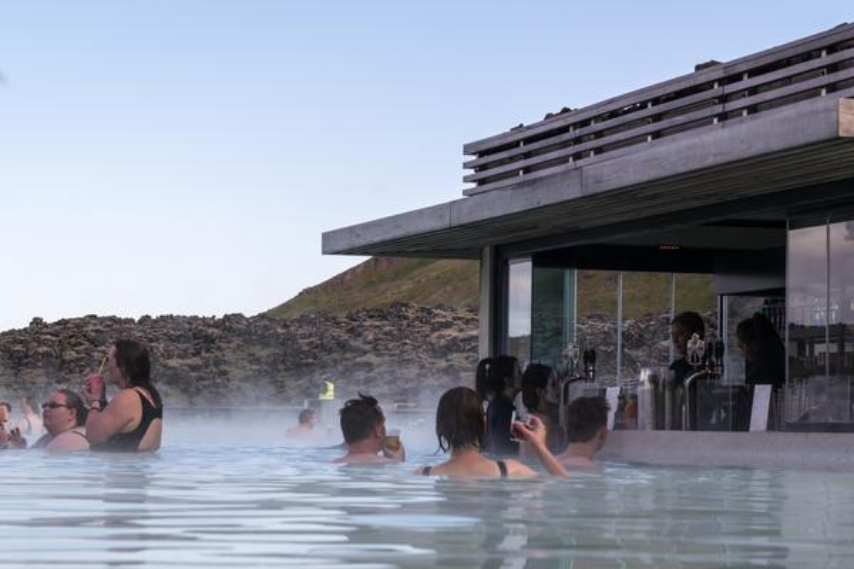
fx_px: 2726
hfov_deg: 17.8
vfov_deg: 11.9
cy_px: 284
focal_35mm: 115
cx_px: 427
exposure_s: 1/90
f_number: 9.5
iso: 100
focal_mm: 70
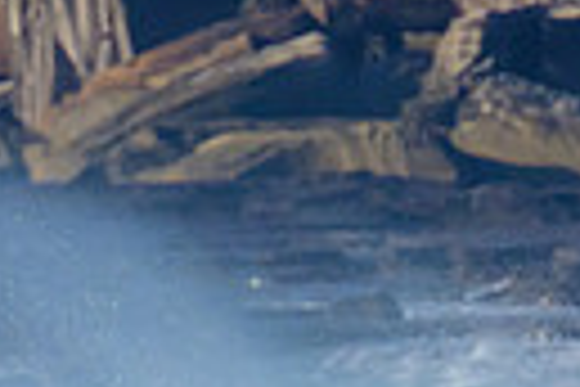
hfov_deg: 0.5
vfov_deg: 0.3
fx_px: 67355
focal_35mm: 4181
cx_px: 0
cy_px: 747
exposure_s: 1/2000
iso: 1250
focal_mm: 800
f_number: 11
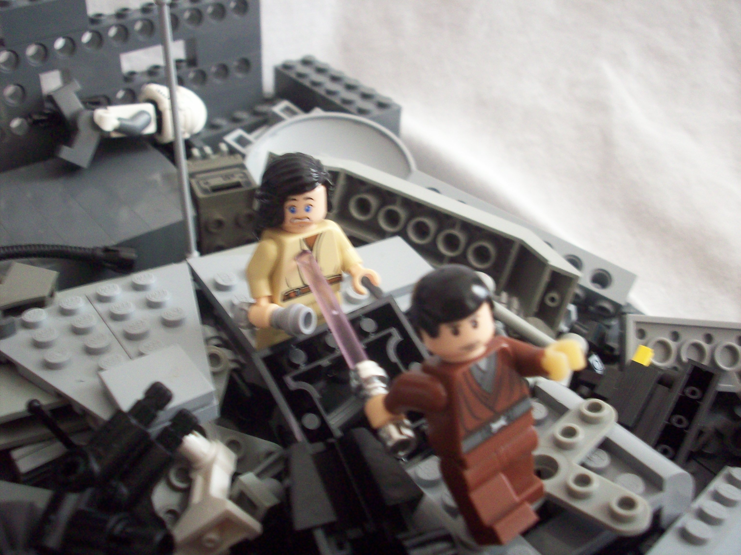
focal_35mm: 37
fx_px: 792
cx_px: 370
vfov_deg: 38.7
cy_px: 278
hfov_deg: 50.1
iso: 160
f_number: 2.8
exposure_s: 1/18.2
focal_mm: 6.2
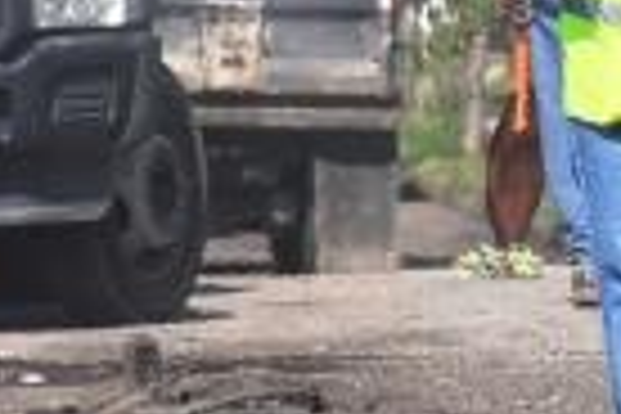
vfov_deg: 0.9
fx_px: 26960
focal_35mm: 1563
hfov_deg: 1.3
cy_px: -200
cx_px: 963
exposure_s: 1/1000
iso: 360
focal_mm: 140
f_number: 8
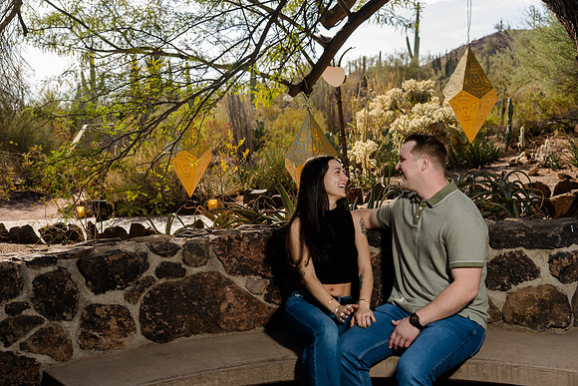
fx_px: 691
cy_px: 193
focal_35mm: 43
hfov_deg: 45.4
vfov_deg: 31.2
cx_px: 289
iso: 50
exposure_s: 1/250
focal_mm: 43
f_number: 4
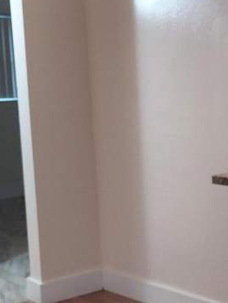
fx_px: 657
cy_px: 184
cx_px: 286
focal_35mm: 75
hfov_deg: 18.5
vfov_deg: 25.9
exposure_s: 1/60
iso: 320
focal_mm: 4.69
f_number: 1.8
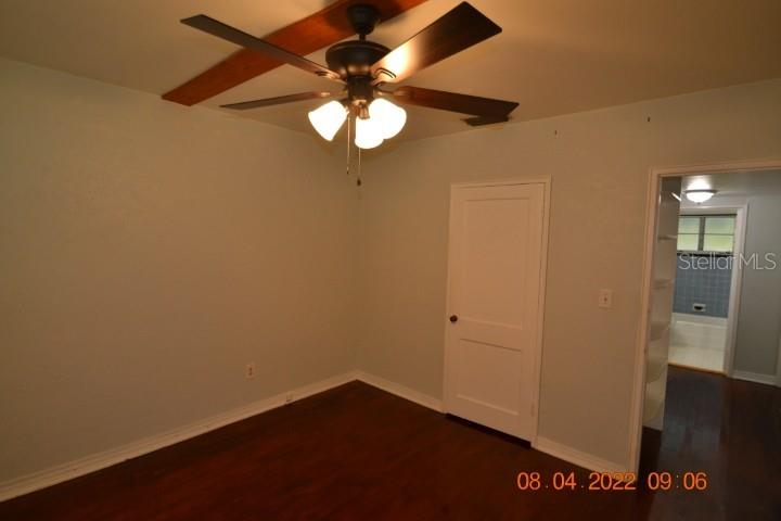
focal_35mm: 17
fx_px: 374
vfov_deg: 69.7
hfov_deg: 92.4
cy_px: 260
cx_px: 390
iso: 500
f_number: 3.5
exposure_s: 1/60
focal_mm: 11.5
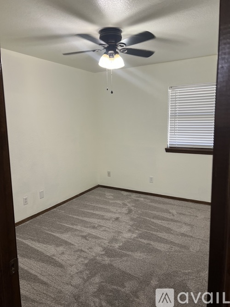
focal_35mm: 26
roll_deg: +1.1
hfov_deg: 53.0
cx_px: 115
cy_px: 154
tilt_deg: -7.2
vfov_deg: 67.3
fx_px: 230
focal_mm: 5.7
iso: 125
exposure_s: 1/120
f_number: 1.5
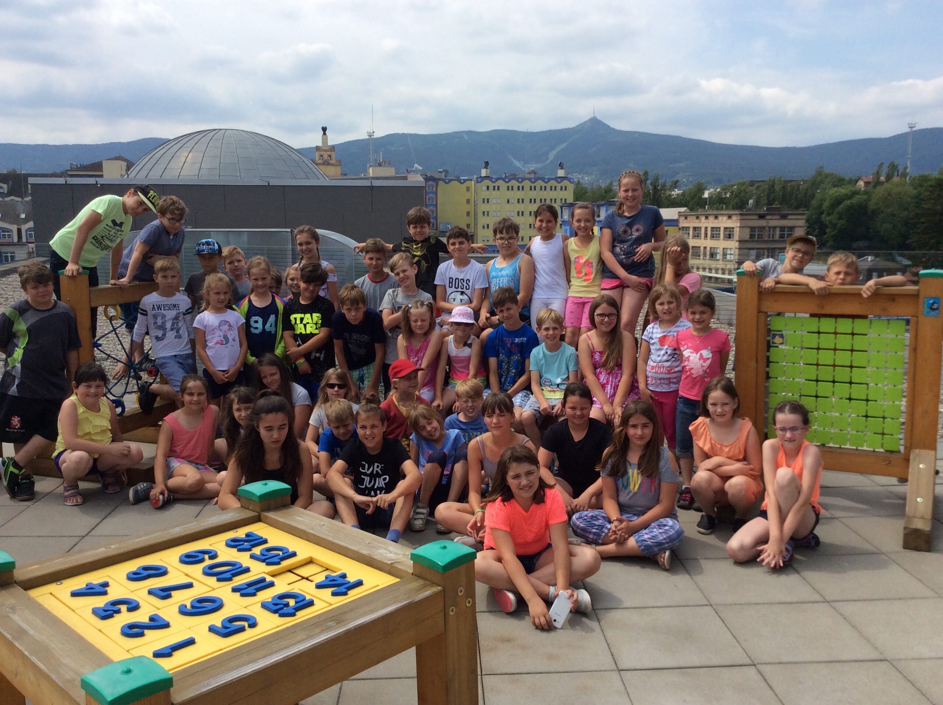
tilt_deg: -7.0
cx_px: 472
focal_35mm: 32
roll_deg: +2.4
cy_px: 352
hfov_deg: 56.9
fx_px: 870
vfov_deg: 44.1
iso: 32
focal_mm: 3.3
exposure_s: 1/1972
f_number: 2.4
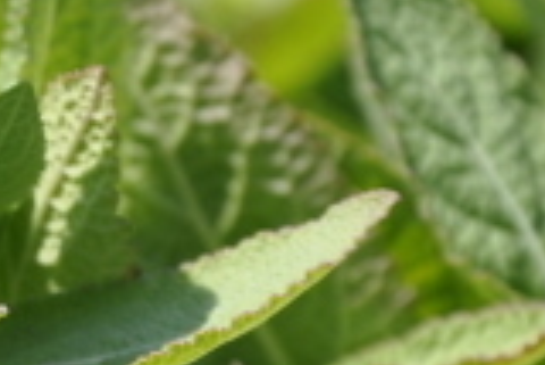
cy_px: 341
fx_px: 11902
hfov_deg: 2.6
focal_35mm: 785
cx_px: 34
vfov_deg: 1.8
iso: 200
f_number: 9
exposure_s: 1/320
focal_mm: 105
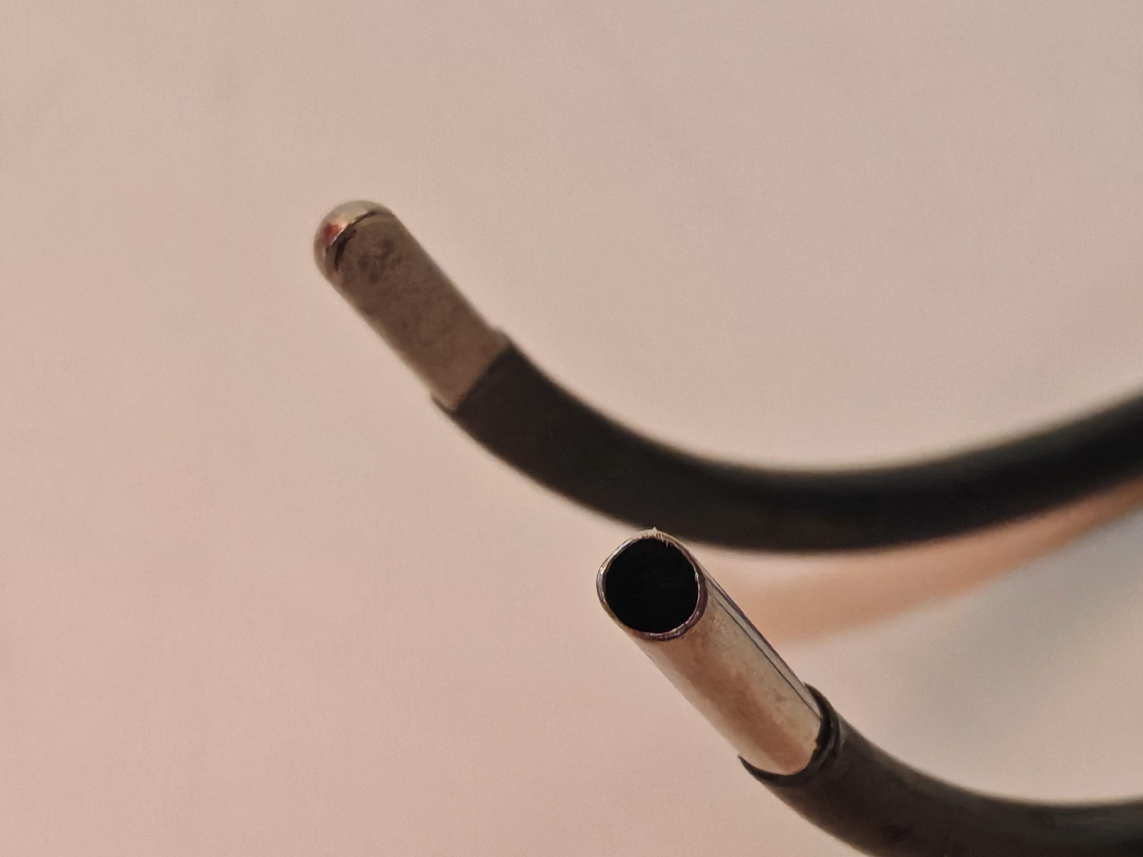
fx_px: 4590
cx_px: 572
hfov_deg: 14.2
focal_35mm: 139
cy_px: 428
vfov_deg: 10.7
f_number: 2
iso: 320
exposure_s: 1/100
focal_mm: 6.83
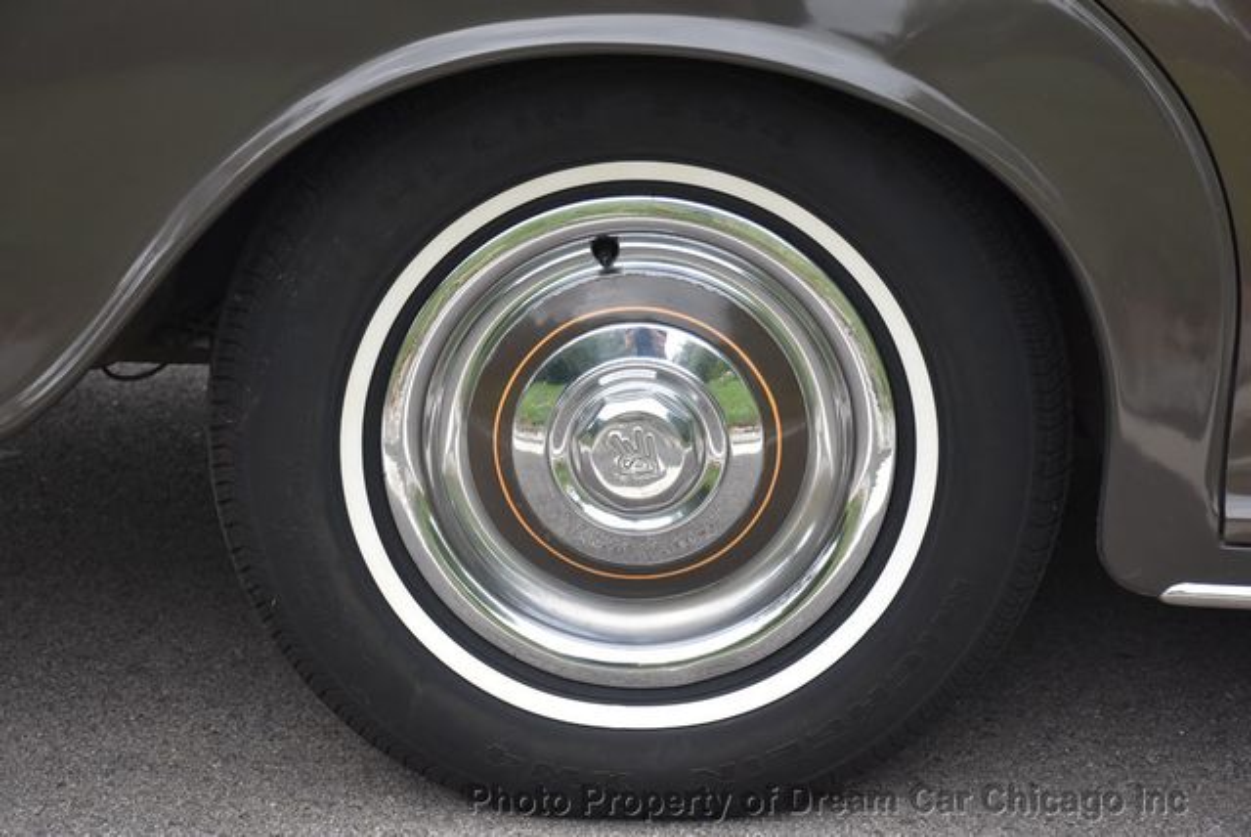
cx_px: 626
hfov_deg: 24.2
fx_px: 2922
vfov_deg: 16.3
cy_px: 418
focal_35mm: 84
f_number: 6.3
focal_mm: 56
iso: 800
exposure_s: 1/640
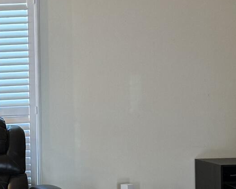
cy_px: 97
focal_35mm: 134
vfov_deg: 11.5
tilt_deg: +0.1
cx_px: -79
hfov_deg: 13.8
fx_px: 937
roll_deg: +1.7
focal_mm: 6.86
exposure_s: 1/43
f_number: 1.78
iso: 160
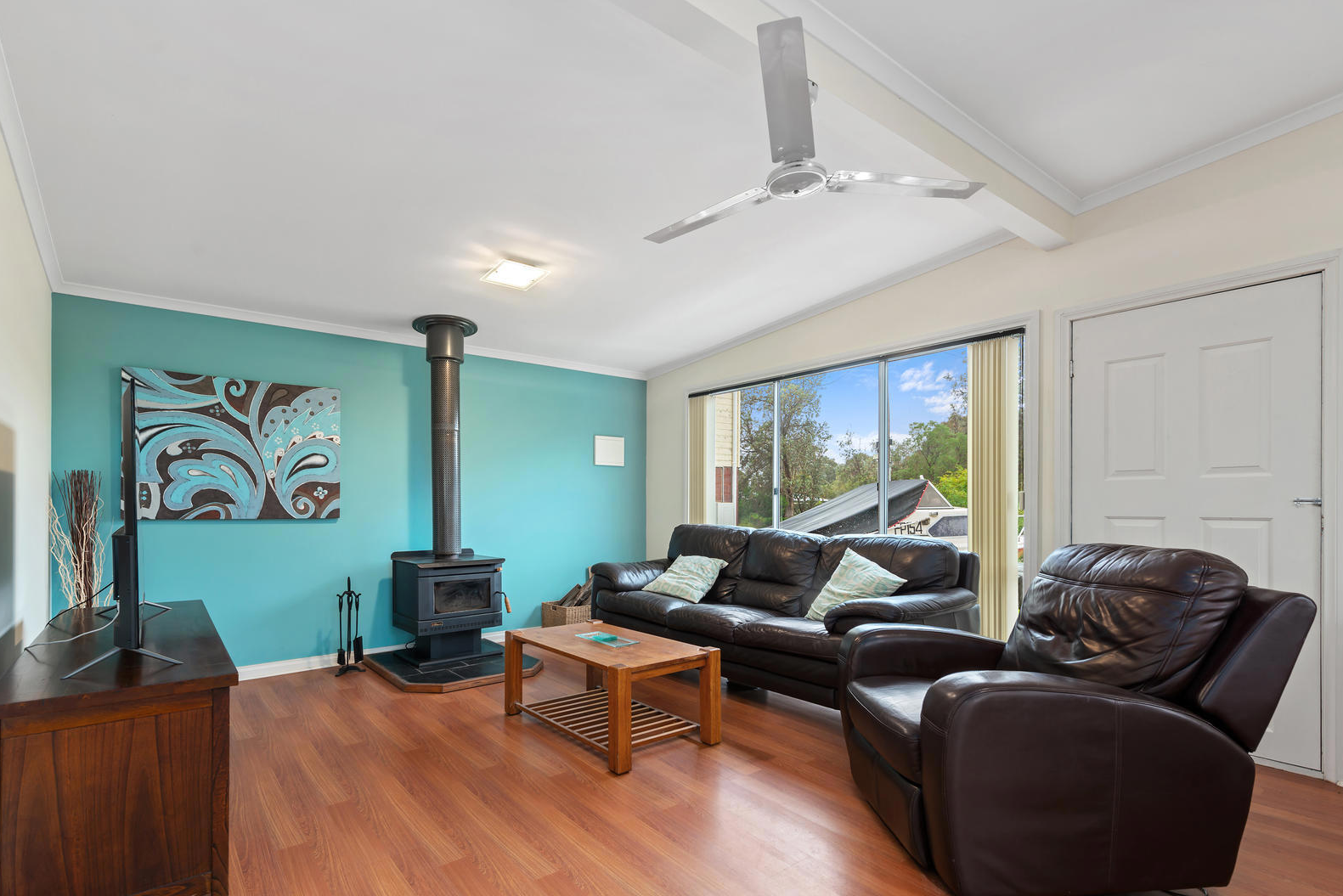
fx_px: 634
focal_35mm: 17
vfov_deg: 70.1
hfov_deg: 93.1
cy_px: 516
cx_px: 622
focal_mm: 14
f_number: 8
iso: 125
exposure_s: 1
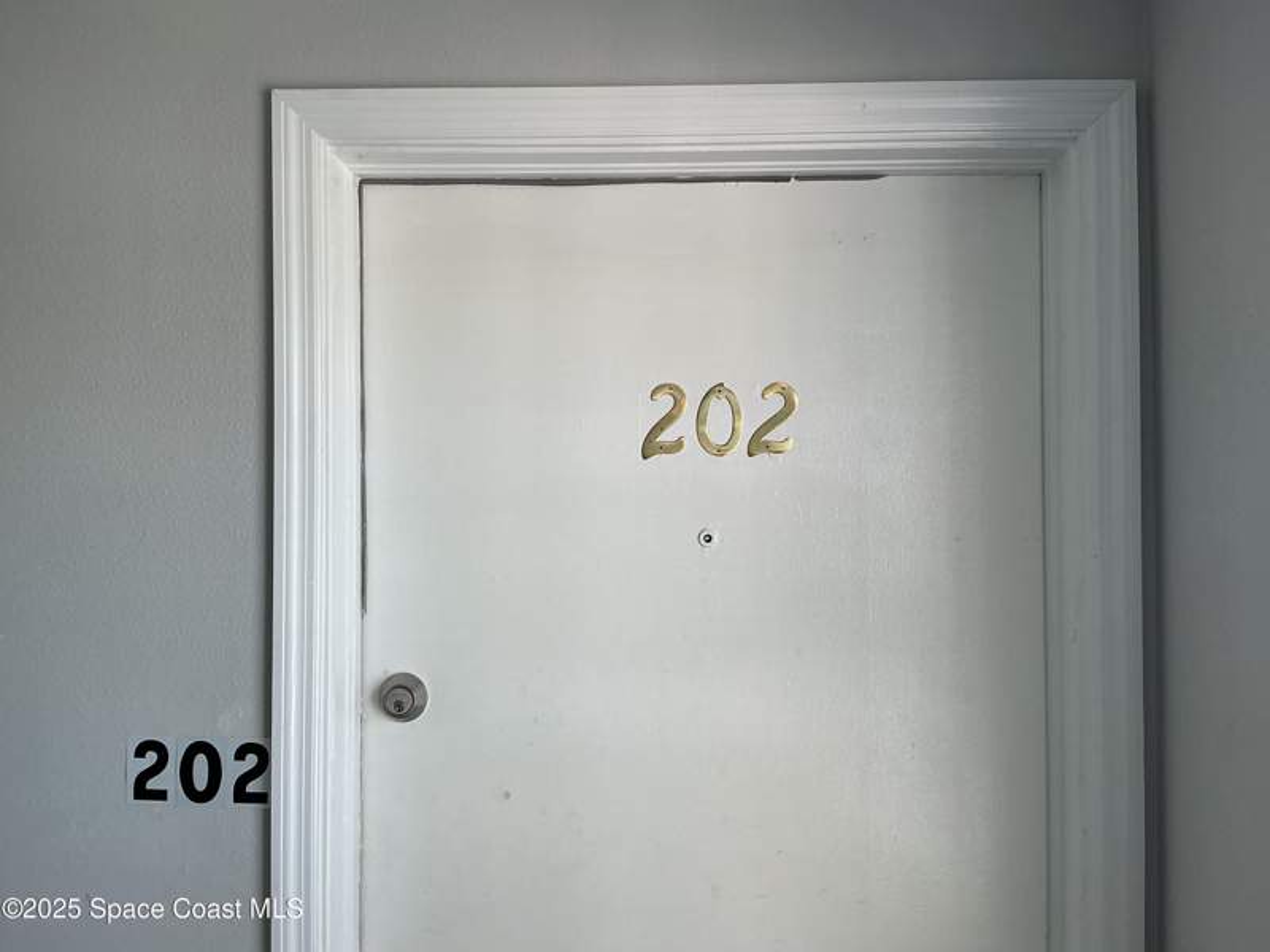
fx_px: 1064
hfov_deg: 61.7
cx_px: 635
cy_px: 476
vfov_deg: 48.2
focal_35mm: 29
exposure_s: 1/120
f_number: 1.8
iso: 40
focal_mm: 3
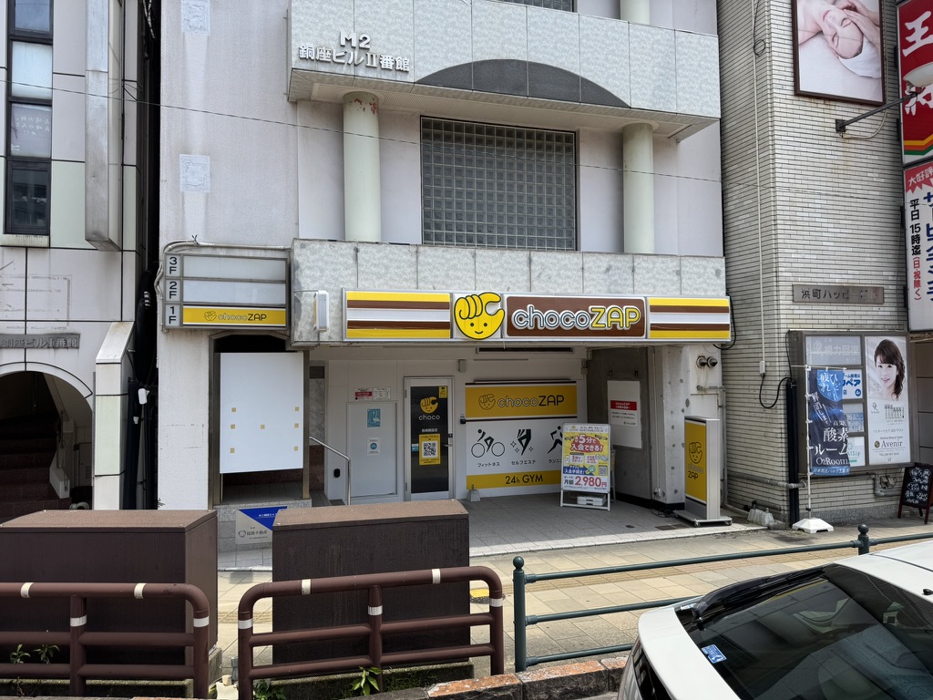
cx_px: 466
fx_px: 647
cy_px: 350
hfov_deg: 71.6
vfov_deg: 56.8
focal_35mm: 24
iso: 80
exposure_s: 1/2604
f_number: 1.78
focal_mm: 6.76
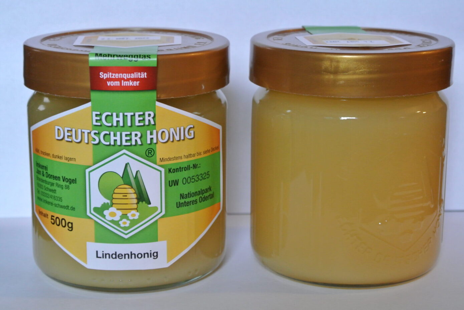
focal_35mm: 81
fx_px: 1045
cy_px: 155
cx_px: 232
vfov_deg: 16.9
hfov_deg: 25.0
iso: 800
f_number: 5.6
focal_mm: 30
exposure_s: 1/13
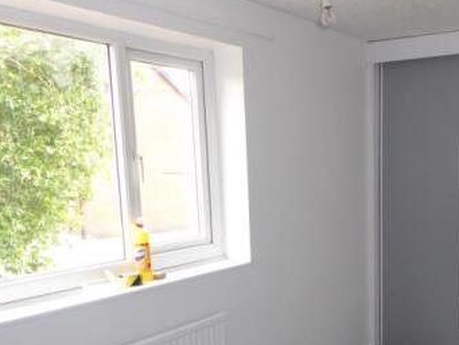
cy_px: 257
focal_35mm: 41
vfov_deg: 34.5
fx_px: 544
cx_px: 341
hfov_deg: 44.3
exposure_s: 1/60
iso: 200
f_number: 3.3
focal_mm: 4.3
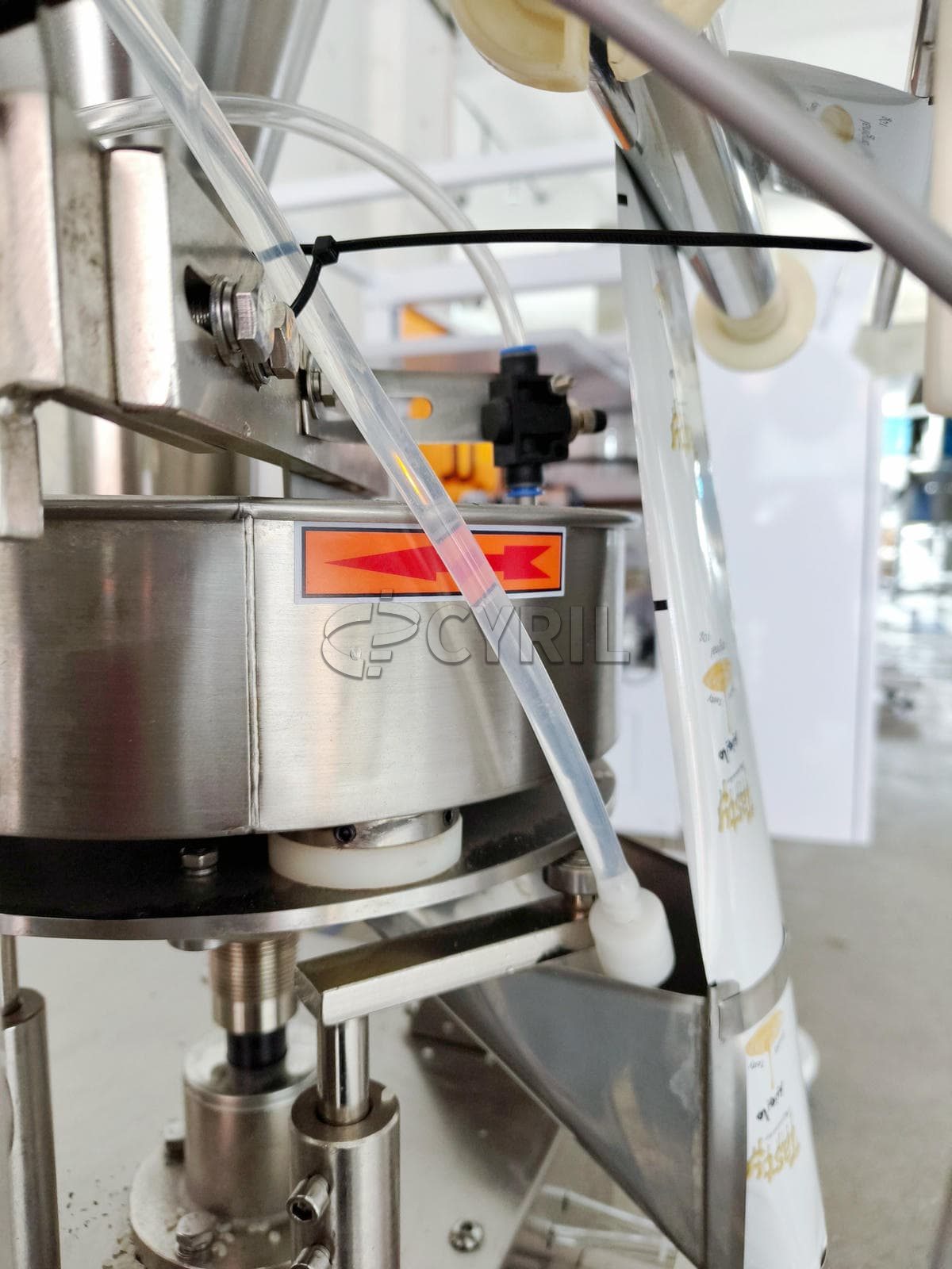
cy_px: 634
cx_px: 476
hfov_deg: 58.9
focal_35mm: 23
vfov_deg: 73.9
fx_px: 843
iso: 800
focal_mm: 5.56
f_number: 1.88
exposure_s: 1/53.3
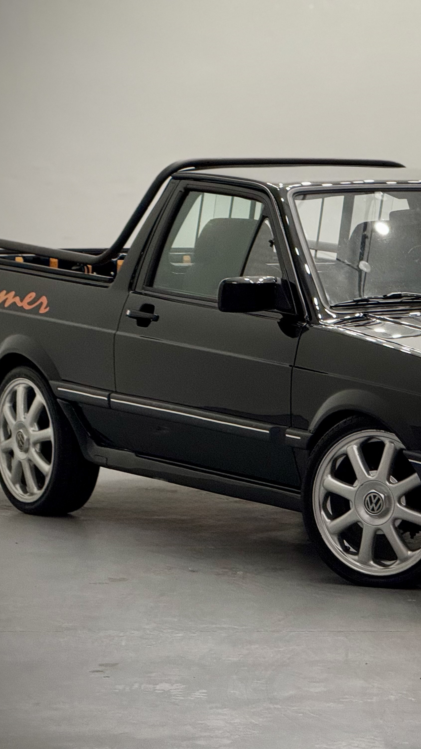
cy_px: 374
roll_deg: -0.7
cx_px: 390
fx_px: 3473
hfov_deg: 6.9
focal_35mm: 175
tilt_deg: -4.6
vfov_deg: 12.3
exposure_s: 1/120
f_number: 2.8
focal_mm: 15.66
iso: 250
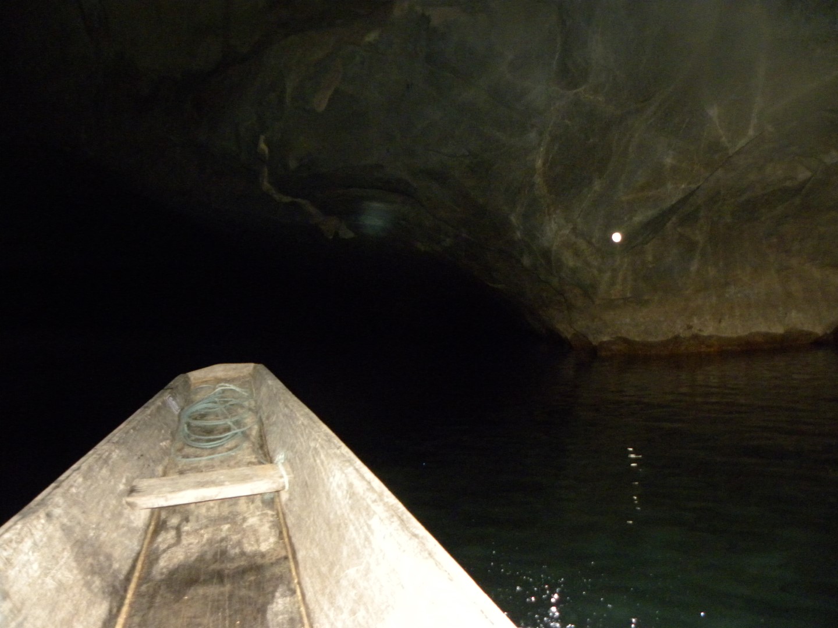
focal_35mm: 26
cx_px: 419
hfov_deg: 67.3
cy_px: 314
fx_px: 629
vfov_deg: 53.1
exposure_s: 1/30
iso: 477
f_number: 2.8
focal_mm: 4.6
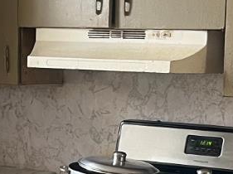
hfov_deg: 14.1
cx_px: 47
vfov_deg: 10.3
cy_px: 247
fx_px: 934
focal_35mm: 139
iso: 200
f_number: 1.6
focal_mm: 5.1
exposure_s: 1/60
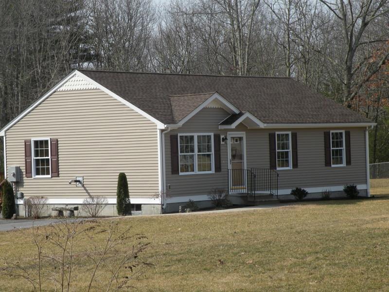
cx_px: 194
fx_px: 1337
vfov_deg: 12.5
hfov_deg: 16.6
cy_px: 146
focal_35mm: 119
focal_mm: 21
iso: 64
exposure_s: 1/294
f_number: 6.3
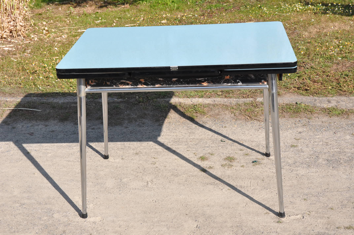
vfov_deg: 22.6
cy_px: 118
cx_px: 177
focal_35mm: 60
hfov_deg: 33.4
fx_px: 589
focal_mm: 40
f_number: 11
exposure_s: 1/500
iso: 320
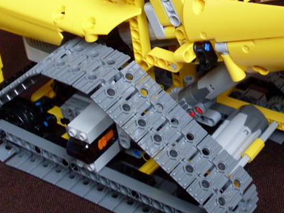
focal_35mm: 88
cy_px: -3
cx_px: 250
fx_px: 721
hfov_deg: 21.8
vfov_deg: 16.4
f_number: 2.8
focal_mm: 6.3
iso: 200
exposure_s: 1/10
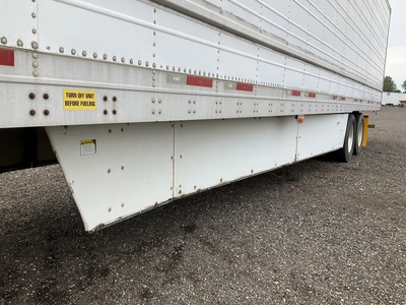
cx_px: 203
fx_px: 340
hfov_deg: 61.7
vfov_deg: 48.2
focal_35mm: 29
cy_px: 152
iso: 25
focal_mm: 3
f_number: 1.8
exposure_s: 1/912
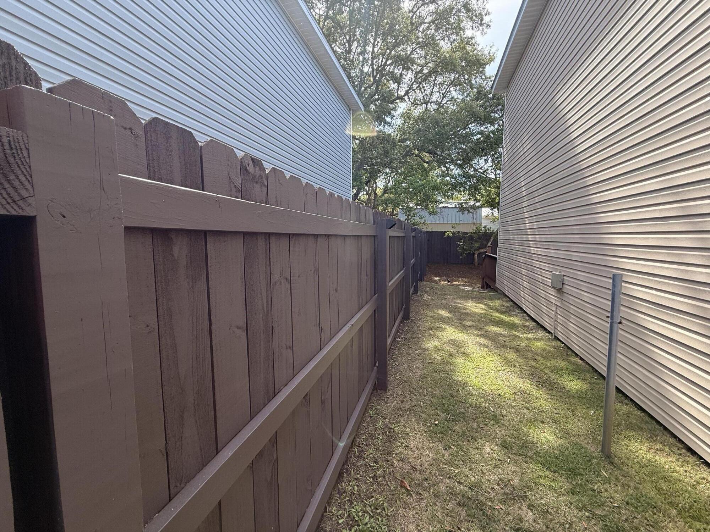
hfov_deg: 102.1
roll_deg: -2.1
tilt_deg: -6.3
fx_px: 287
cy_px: 266
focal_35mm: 14
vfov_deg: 85.7
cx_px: 355
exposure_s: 1/619
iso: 50
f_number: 2.2
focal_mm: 2.22
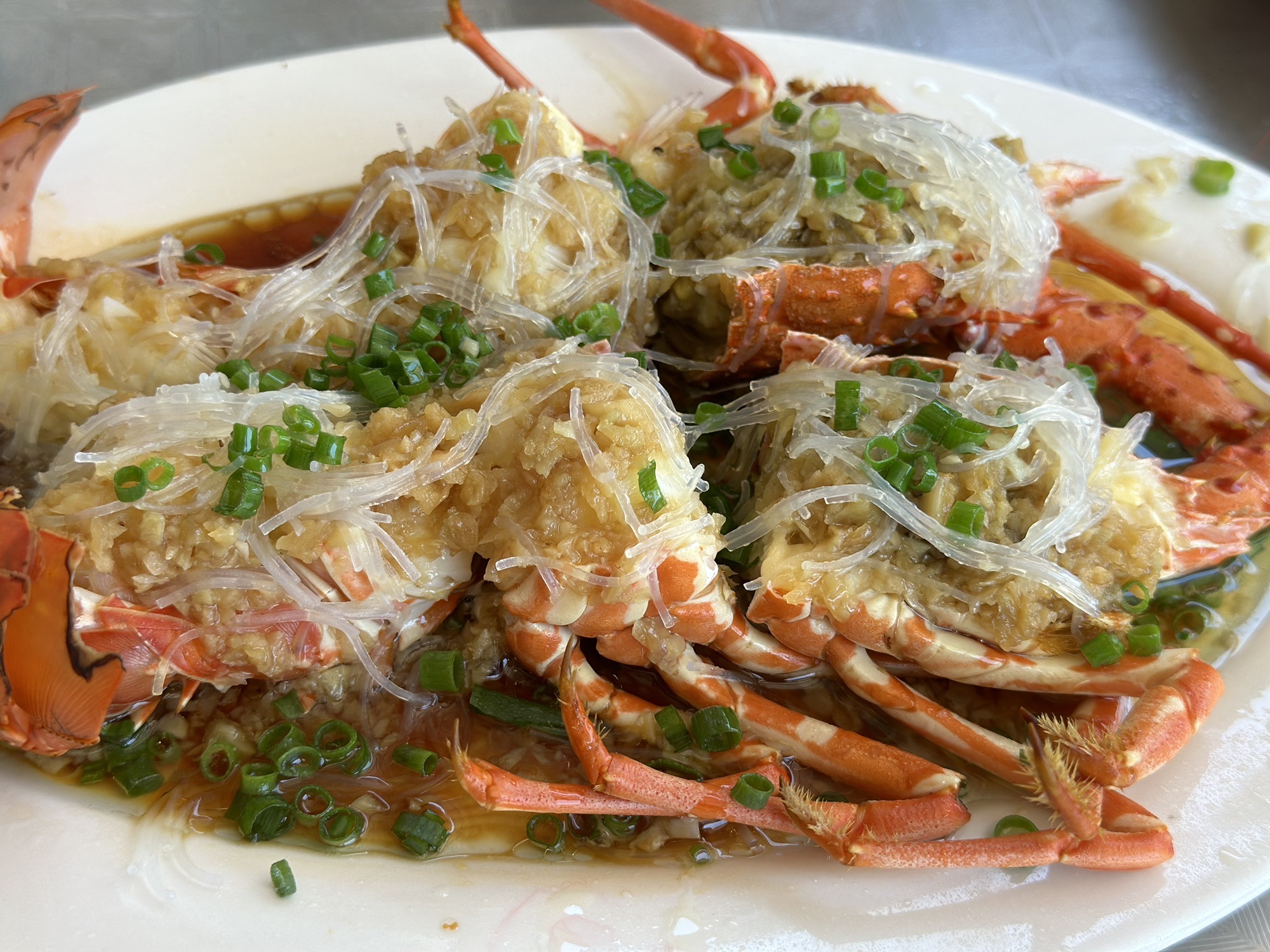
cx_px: 635
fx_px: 1761
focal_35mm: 48
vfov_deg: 30.3
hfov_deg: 39.7
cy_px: 476
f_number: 1.78
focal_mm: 6.86
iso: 80
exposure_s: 1/343
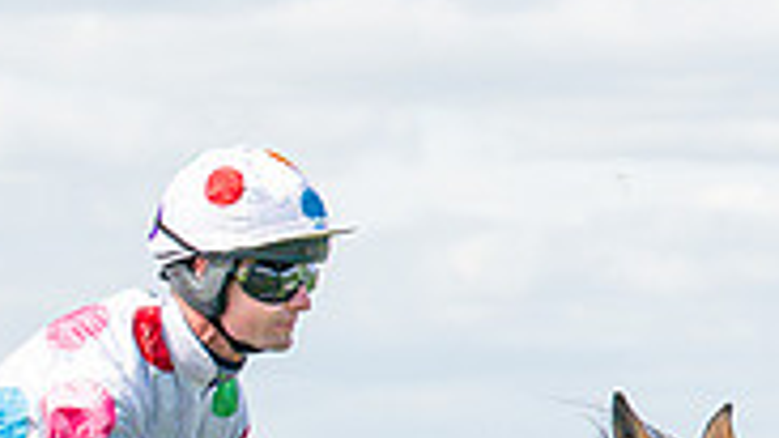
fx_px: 9420
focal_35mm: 456
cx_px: -294
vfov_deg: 2.6
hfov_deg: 4.7
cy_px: 972
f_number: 4
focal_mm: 71
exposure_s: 1/3200
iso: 400
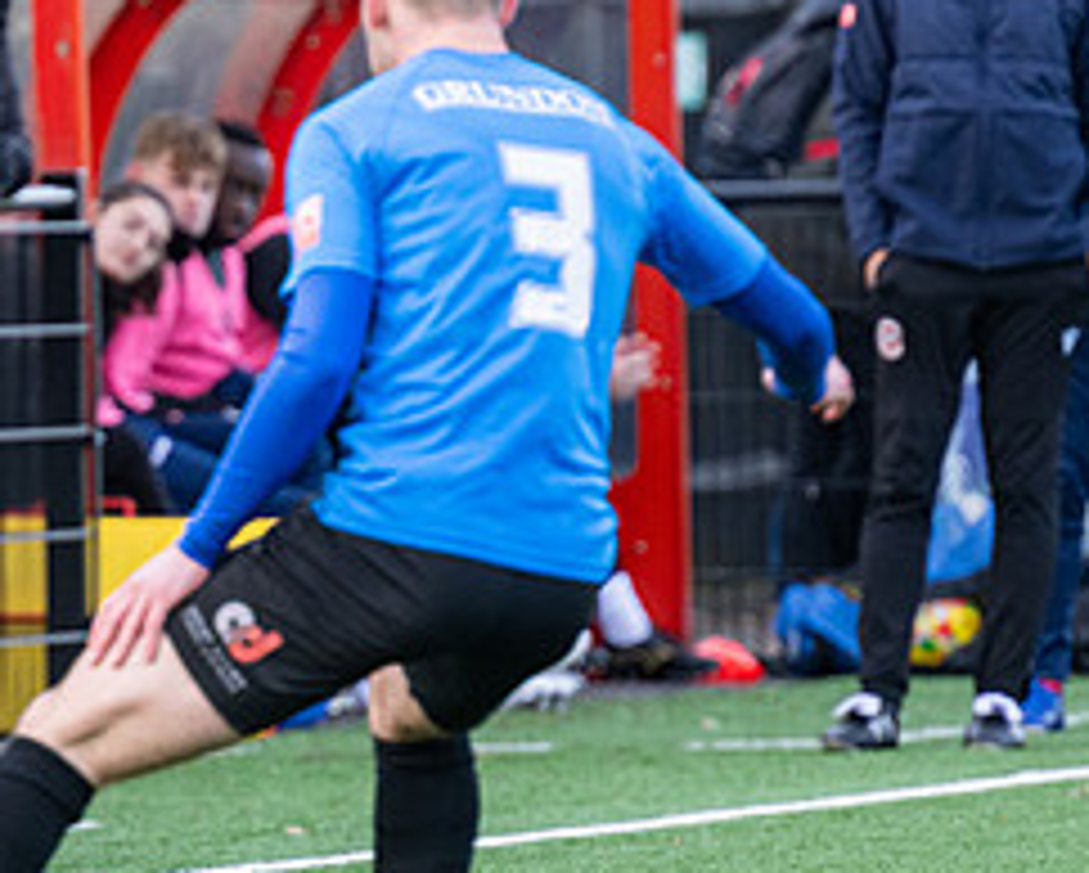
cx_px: 73
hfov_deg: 2.1
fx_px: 29160
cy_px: 539
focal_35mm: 904
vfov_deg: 1.7
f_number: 4
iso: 400
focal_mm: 250
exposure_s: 1/500
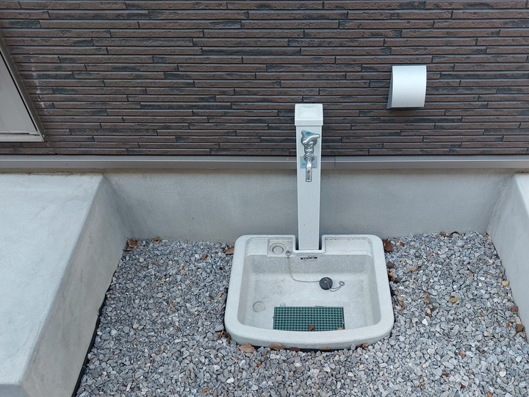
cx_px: 293
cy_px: 240
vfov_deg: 43.9
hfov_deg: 56.7
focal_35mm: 32
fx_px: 489
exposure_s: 1/120
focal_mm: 5.23
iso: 50
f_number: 1.8
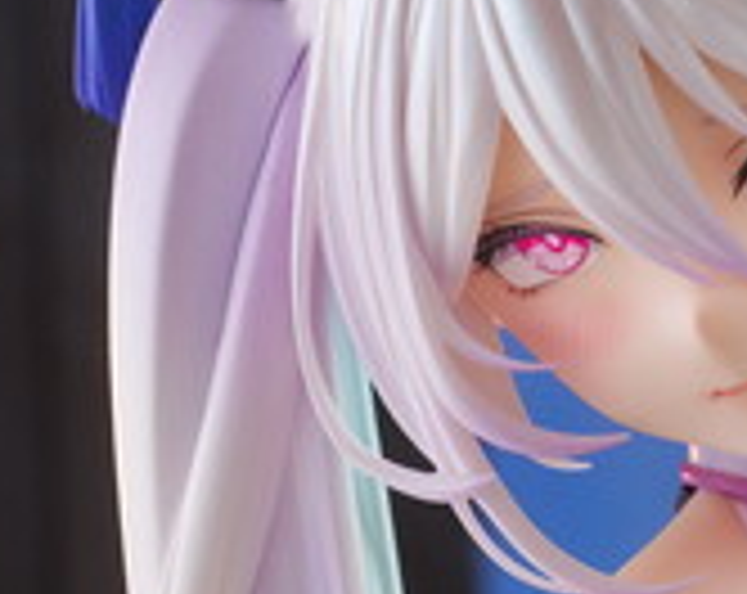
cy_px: 1692
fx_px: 13499
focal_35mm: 612
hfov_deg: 3.2
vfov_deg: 2.5
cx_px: 724
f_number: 13
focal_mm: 90
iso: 640
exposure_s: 1/13
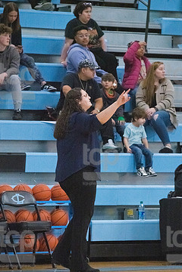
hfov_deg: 5.5
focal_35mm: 250
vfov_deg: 8.2
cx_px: 101
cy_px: 165
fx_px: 1896
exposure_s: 1/1250
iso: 10000
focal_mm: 200
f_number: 5
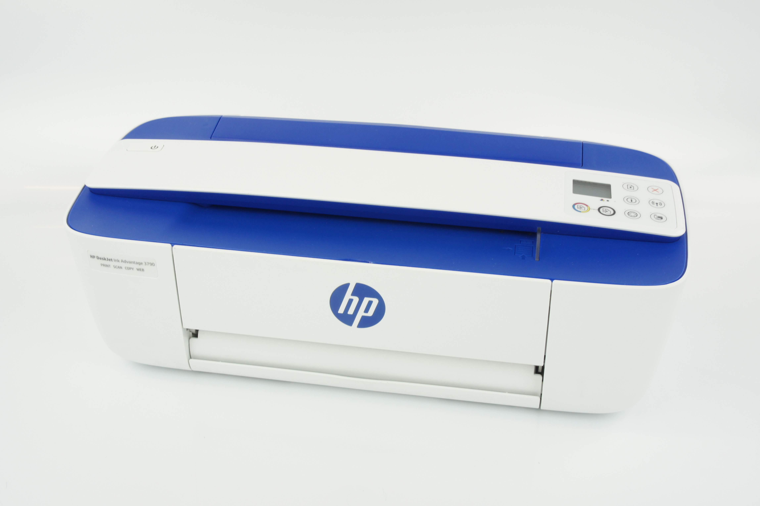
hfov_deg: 45.0
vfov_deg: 30.8
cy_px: 253
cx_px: 380
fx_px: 918
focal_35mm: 44
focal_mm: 29
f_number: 13
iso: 400
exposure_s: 1/13
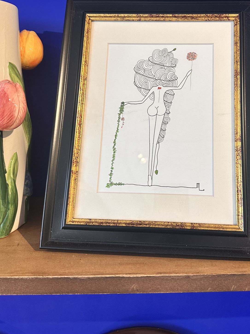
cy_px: 120
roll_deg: -1.4
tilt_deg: -5.8
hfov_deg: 41.4
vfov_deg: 53.2
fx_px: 327
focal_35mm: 34
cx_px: 162
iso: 125
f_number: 1.78
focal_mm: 6.86
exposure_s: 1/50
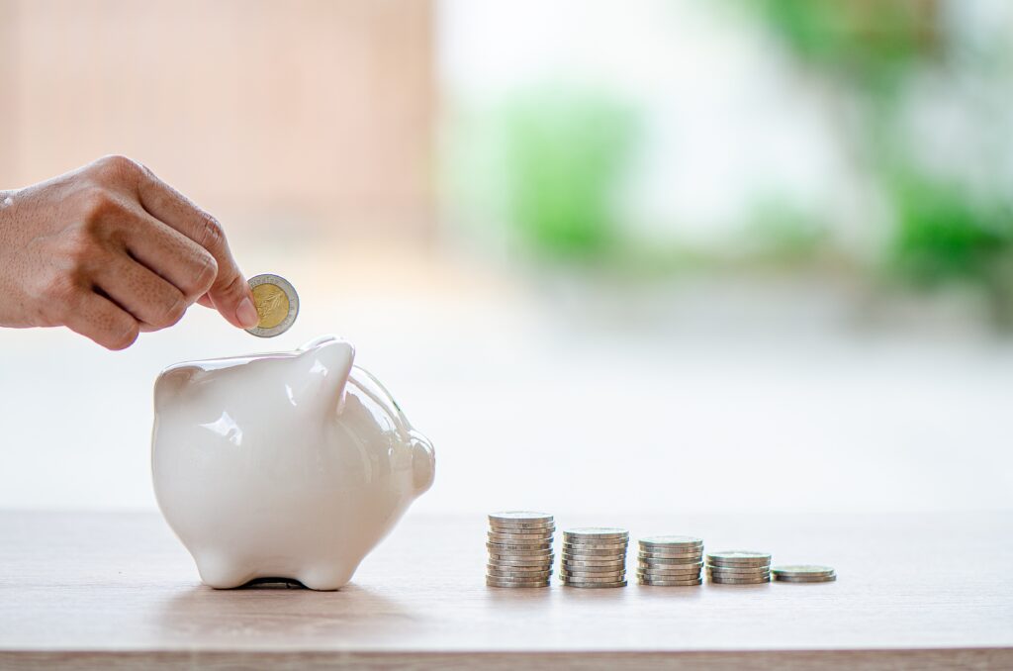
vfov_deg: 8.7
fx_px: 4422
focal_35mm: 158
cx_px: 506
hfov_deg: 13.1
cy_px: 336
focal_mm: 105
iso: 100
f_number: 3.5
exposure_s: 1/160
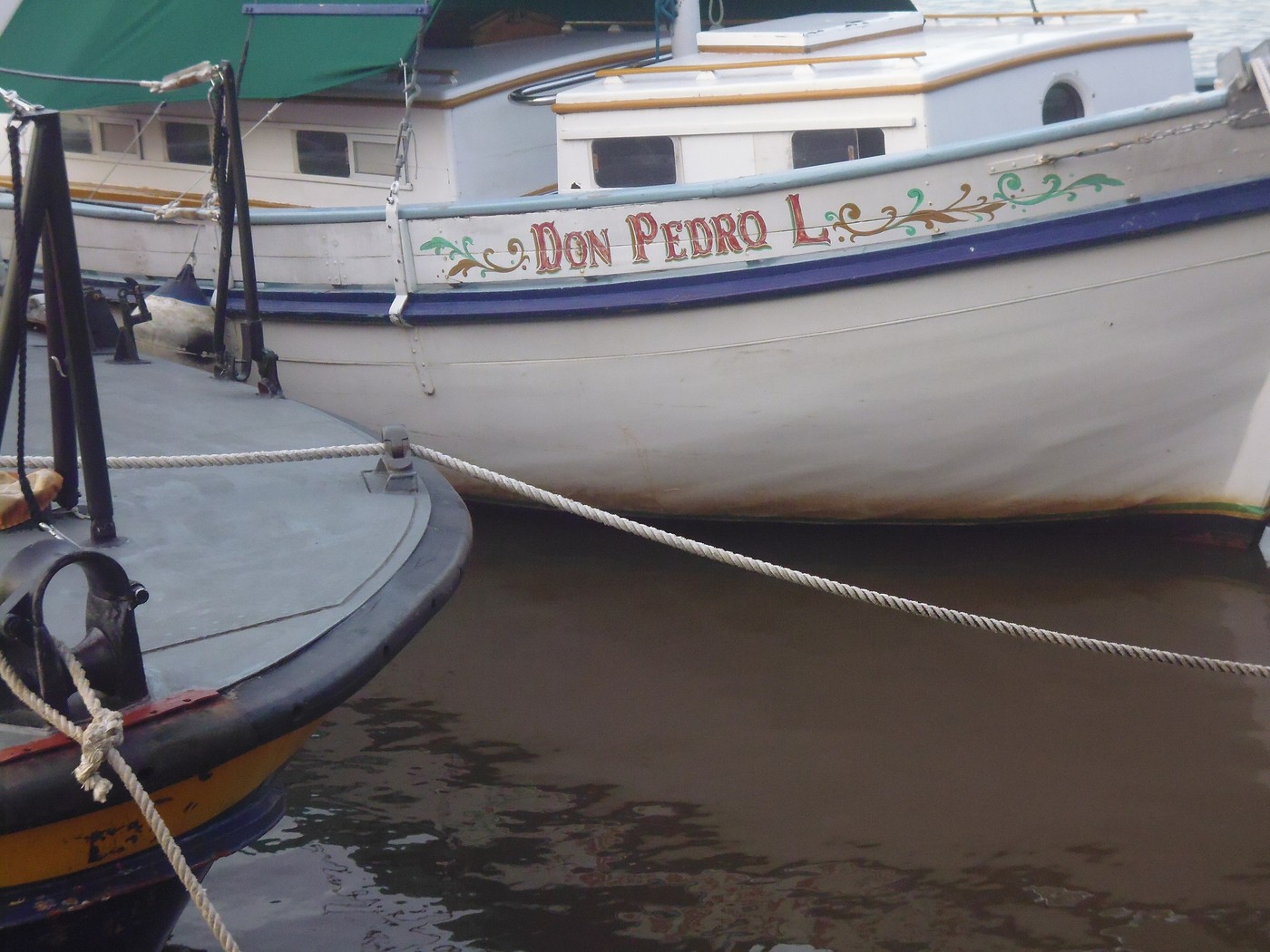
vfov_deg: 21.3
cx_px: 635
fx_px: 2531
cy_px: 476
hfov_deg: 28.2
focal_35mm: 69
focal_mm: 12.3
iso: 400
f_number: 4.9
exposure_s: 1/80
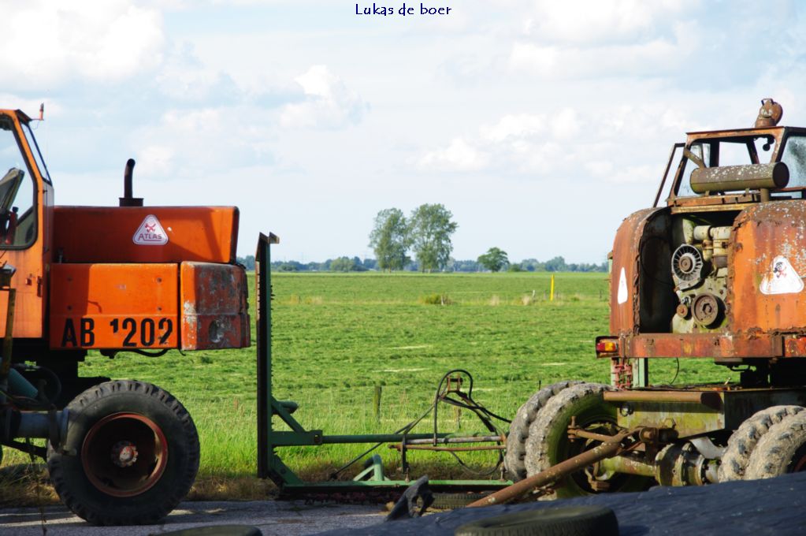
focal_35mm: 140
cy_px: 268
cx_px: 403
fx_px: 3120
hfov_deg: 14.7
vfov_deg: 9.8
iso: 100
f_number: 7.1
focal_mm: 93
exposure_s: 1/125
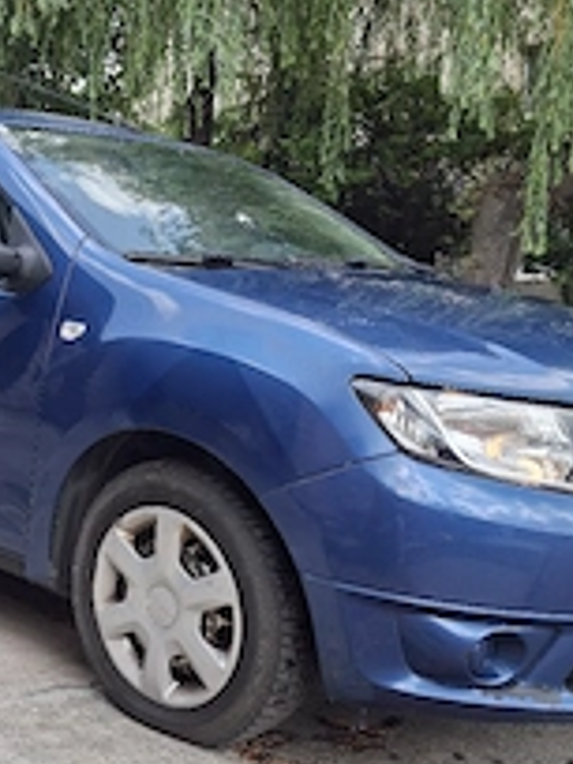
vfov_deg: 42.0
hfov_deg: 31.3
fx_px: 993
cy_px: 427
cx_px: 105
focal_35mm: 45
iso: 50
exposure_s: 1/385
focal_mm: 5.54
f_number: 1.8
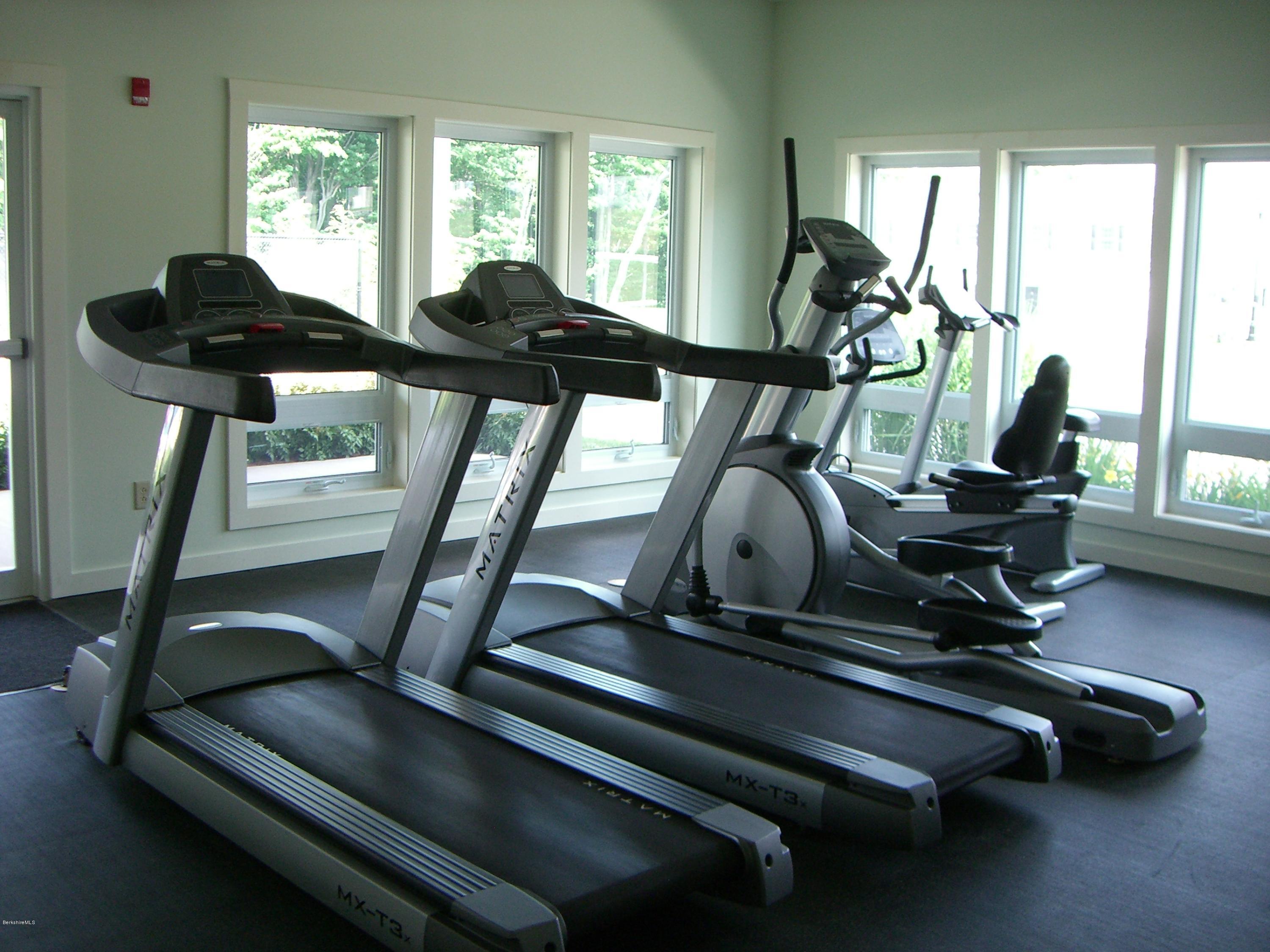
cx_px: 635
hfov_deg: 49.0
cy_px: 476
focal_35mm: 38
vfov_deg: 37.7
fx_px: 1394
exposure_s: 1/60
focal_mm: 6.2
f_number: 2.7
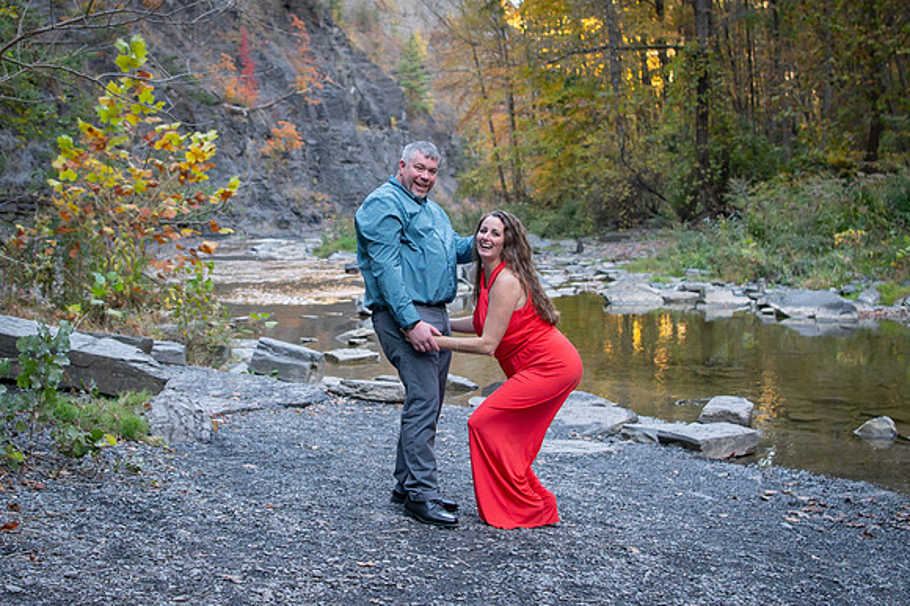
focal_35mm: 57
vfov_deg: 23.7
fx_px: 1440
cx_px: 378
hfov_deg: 35.0
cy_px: 238
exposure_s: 1/250
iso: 640
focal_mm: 29
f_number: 2.8
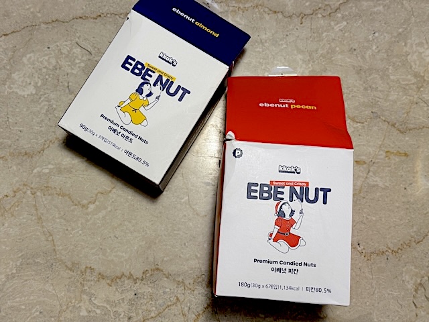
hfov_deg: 39.7
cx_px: 214
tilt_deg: -81.7
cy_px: 161
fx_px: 595
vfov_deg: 30.3
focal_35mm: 48
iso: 50
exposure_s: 1/50
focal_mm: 6.76
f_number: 1.78
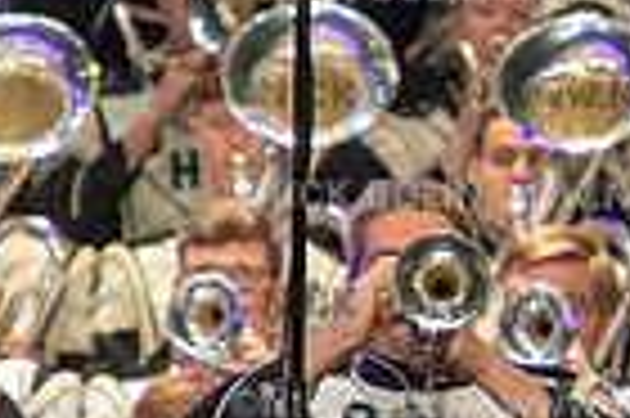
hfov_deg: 1.8
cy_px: 405
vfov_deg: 1.2
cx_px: 1278
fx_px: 19542
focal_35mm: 1118
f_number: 5.6
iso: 8000
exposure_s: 1/400
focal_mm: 270
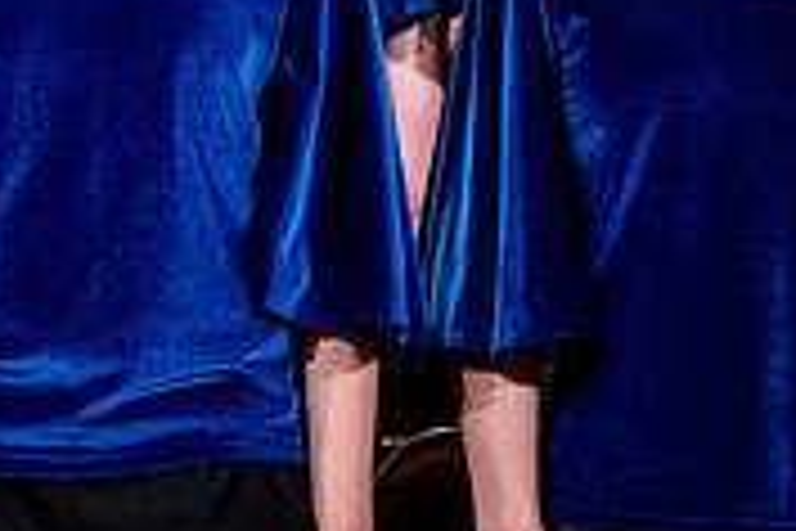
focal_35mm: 177
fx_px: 3913
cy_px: -52
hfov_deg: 11.5
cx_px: 58
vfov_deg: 7.7
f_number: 2.8
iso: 1600
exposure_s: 1/320
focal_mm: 54
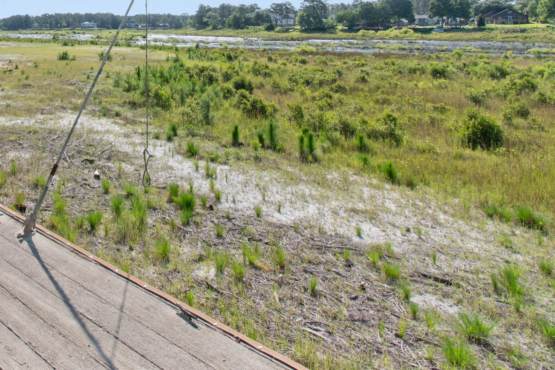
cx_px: 107
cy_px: 40
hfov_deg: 61.5
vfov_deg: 43.9
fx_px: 416
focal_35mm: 27
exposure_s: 1/400
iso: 100
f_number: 10
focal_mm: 10
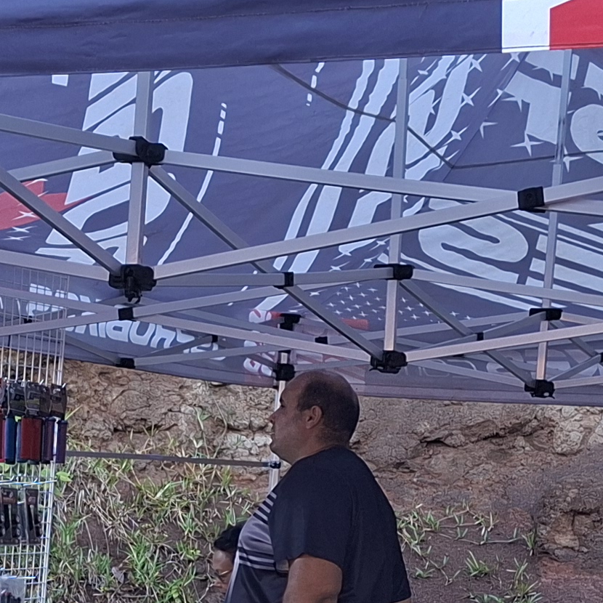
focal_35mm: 98
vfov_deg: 17.2
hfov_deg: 17.6
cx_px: 139
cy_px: 647
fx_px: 1931
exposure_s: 1/100
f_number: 1.8
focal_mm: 5.54
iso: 50
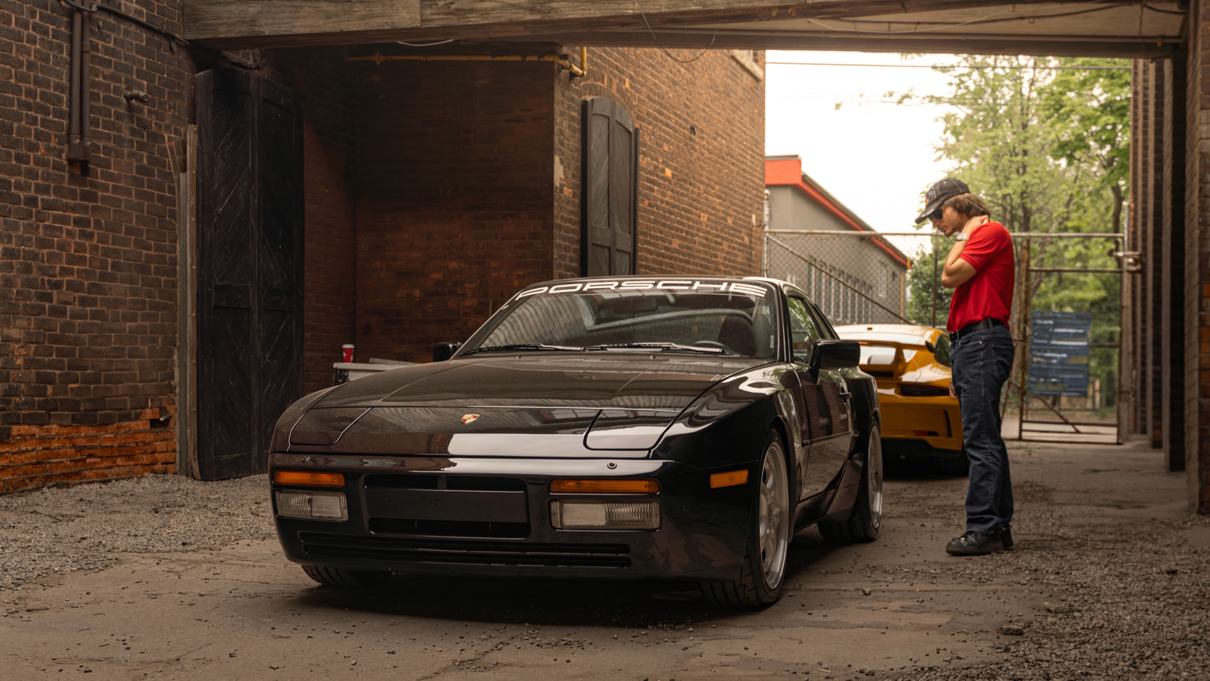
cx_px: 598
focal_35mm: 45
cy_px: 411
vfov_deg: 26.5
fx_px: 1444
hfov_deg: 45.5
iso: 100
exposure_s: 1/100
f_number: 4
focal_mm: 28
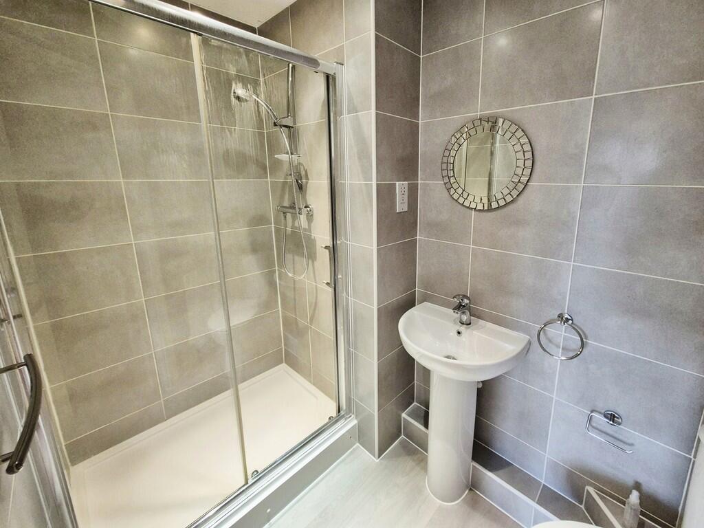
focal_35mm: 13
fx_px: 264
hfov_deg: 106.2
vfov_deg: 89.9
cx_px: 352
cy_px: 264
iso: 400
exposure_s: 1/50
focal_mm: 2.2
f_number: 2.2
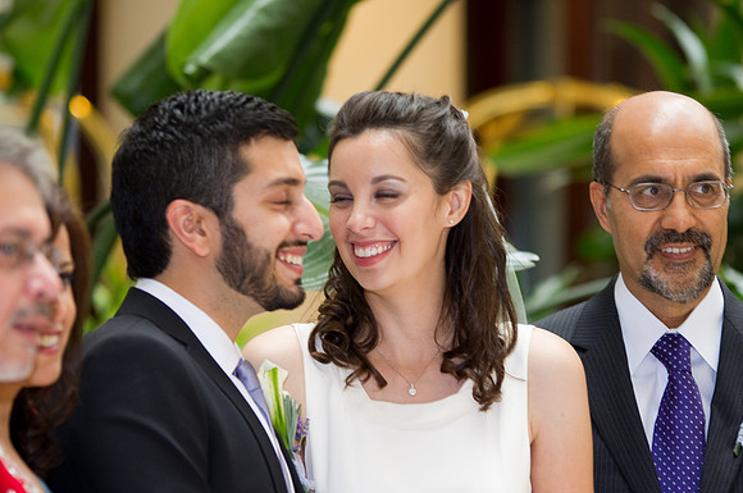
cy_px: 246
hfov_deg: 12.0
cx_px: 372
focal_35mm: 172
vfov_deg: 8.0
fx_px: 3545
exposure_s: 1/60
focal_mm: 115
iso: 500
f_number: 2.8
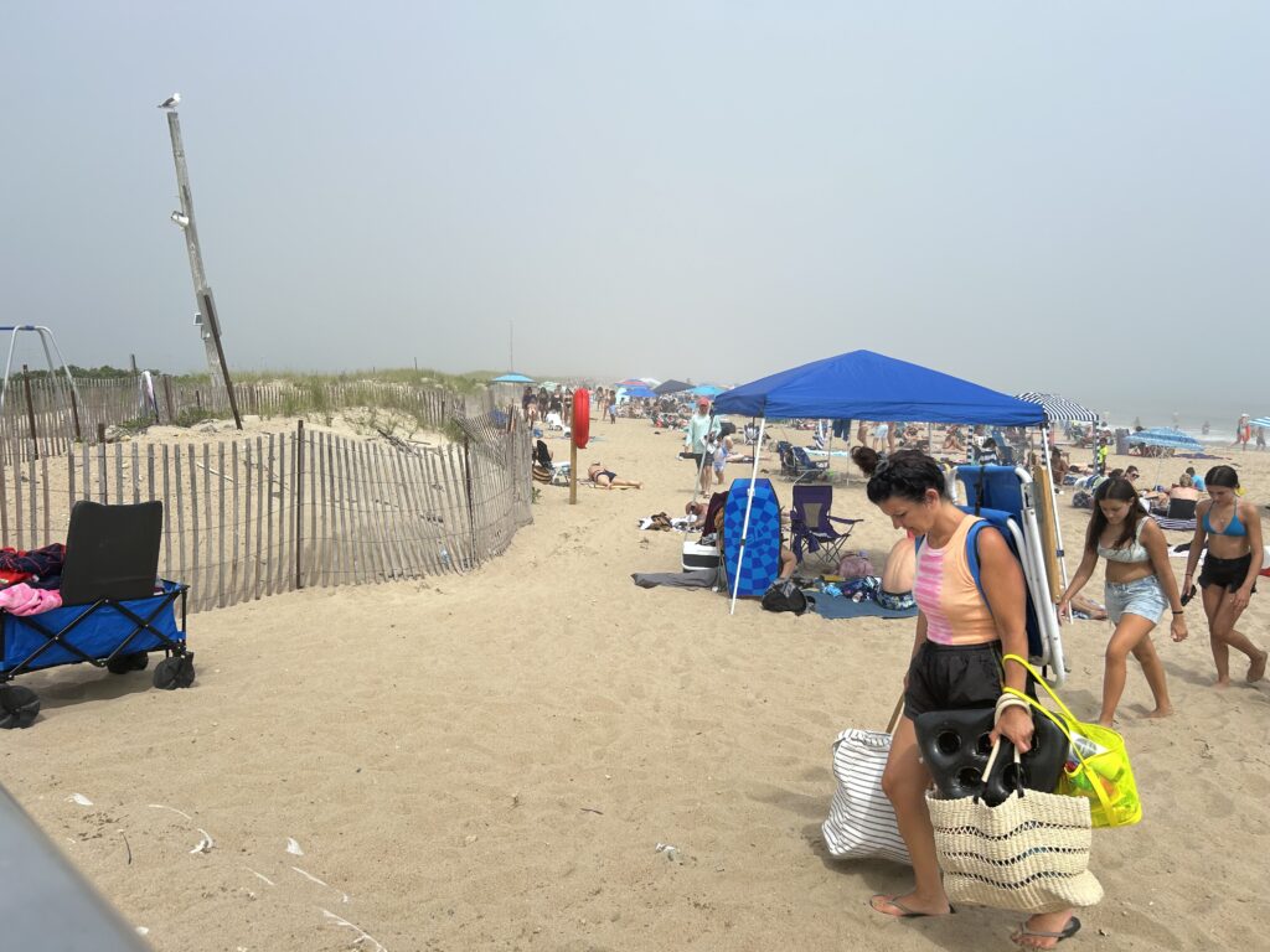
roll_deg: +0.9
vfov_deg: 53.1
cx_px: 635
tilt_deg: -6.4
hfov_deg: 67.3
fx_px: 954
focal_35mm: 26
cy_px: 476
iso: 50
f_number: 1.5
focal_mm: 5.7
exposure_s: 1/9434
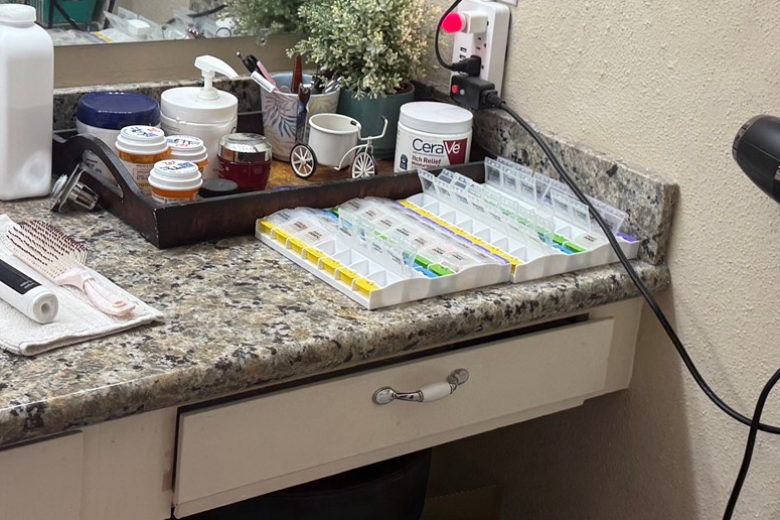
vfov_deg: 20.6
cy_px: 197
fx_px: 1429
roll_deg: -5.7
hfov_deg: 30.5
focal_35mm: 66
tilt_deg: -18.7
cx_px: 400
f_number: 1.78
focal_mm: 6.76
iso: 100
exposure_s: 1/120
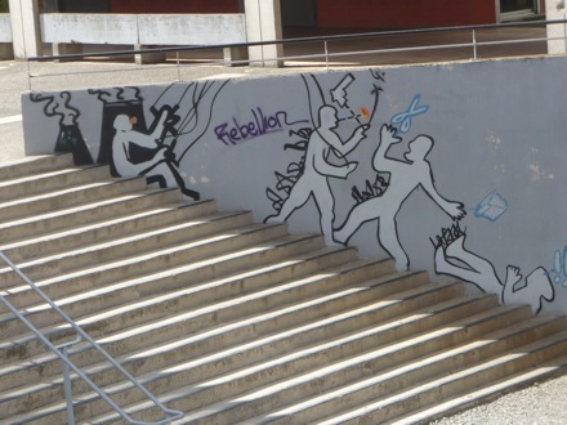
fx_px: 2080
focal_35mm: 127
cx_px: 284
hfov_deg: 15.5
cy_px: 212
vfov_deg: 11.7
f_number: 3.7
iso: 100
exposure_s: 1/500
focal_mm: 21
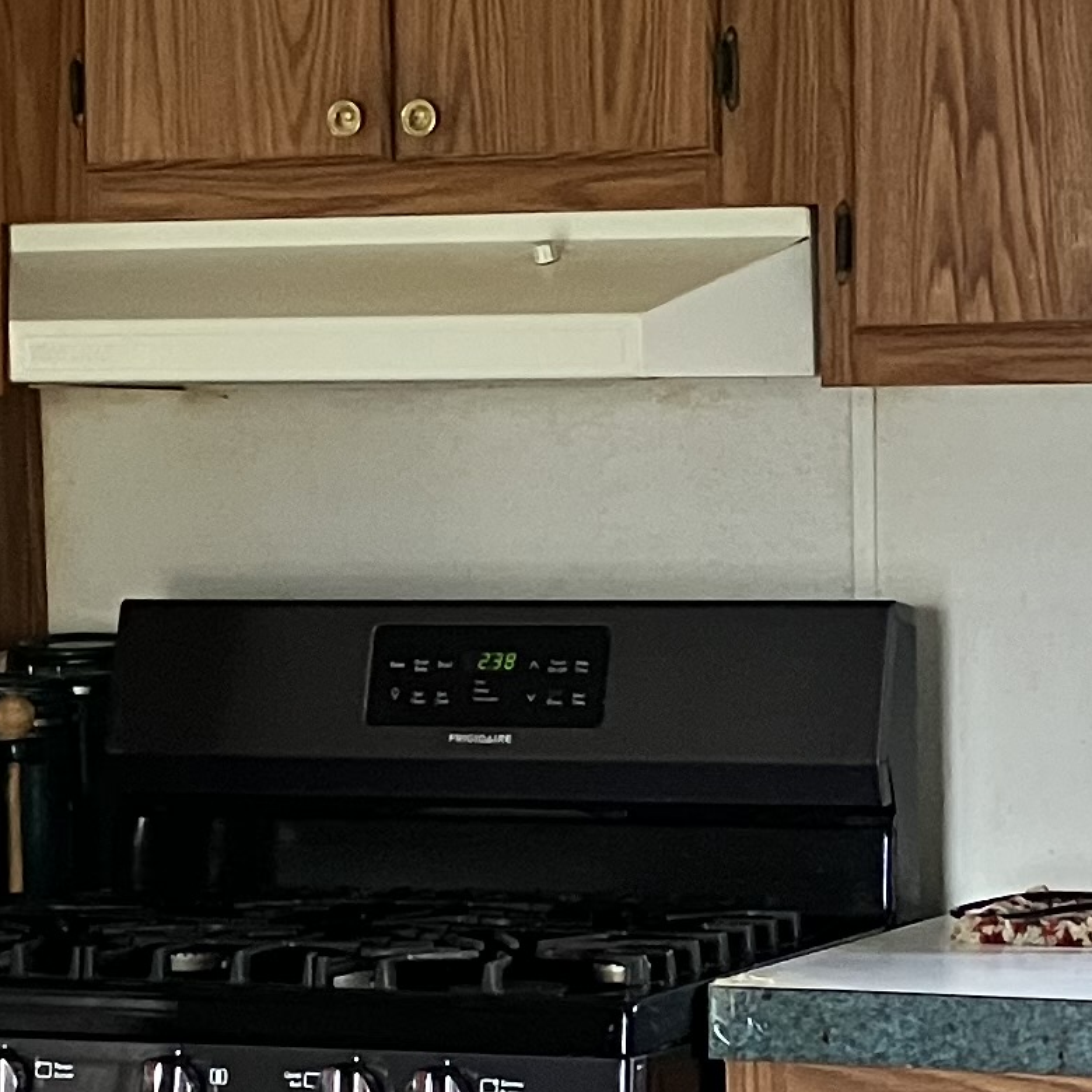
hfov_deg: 13.6
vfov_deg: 13.6
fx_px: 4568
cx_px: 659
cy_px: 637
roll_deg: +0.8
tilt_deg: -2.8
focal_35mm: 128
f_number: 1.8
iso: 250
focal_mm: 3.99
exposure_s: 1/60
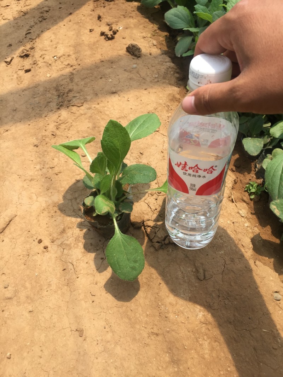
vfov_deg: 61.6
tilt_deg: -57.6
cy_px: 188
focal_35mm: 29
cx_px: 142
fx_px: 316
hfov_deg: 48.2
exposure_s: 1/1236
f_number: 2.2
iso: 32
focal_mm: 4.15
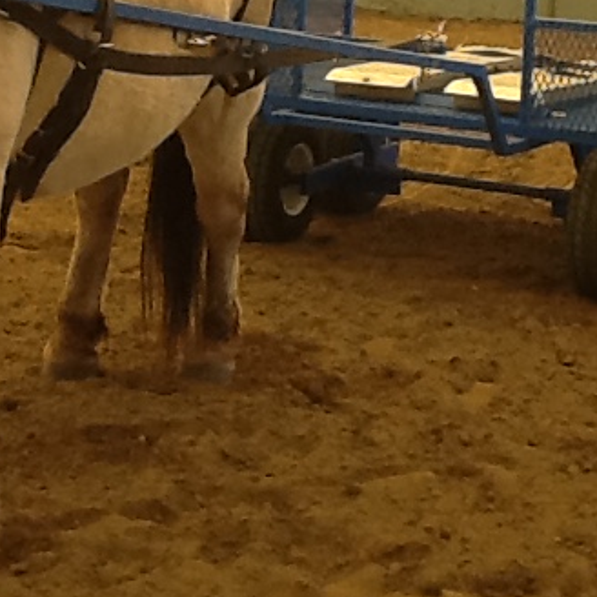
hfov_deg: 15.2
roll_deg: -0.3
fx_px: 2224
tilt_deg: -7.3
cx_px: 153
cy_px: 71
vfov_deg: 15.1
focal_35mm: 114
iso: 40
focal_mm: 2.03
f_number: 2.4
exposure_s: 1/120
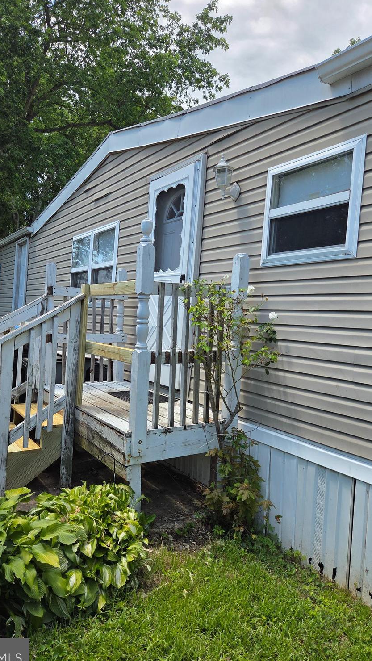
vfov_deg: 71.9
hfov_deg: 44.4
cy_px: 331
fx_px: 456
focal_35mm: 26
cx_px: 175
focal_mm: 5.4
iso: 80
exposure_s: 1/3418
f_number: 1.8
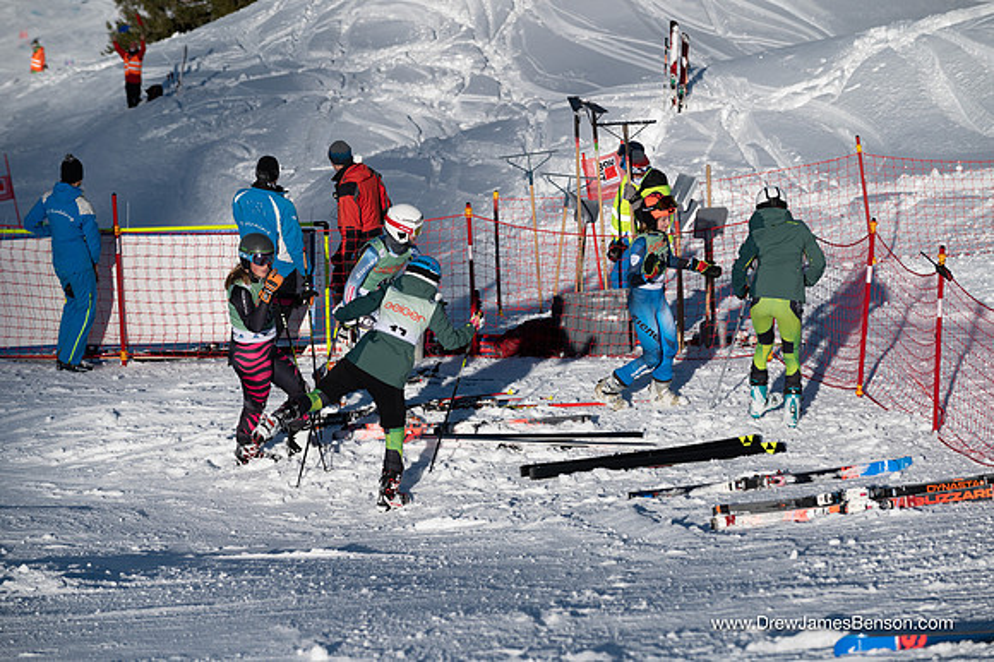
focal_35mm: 175
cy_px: 331
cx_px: 497
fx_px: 4829
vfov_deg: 7.8
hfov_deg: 11.8
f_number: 7.1
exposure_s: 1/3200
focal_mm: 175
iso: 320
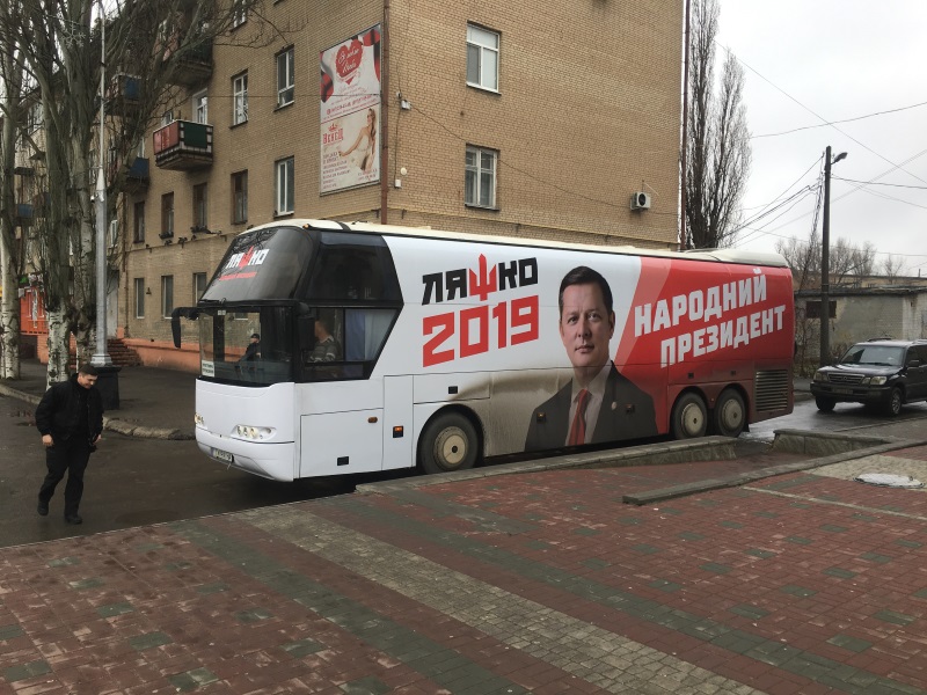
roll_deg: -1.3
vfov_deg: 48.2
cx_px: 464
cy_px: 348
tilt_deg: -0.8
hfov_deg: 61.7
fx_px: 777
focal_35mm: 29
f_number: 2.2
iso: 25
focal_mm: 4.15
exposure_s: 1/400
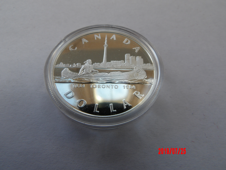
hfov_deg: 73.9
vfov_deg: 58.9
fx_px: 150
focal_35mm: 23
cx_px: 113
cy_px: 85
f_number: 4.1
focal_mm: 4.2
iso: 100
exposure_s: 1/95
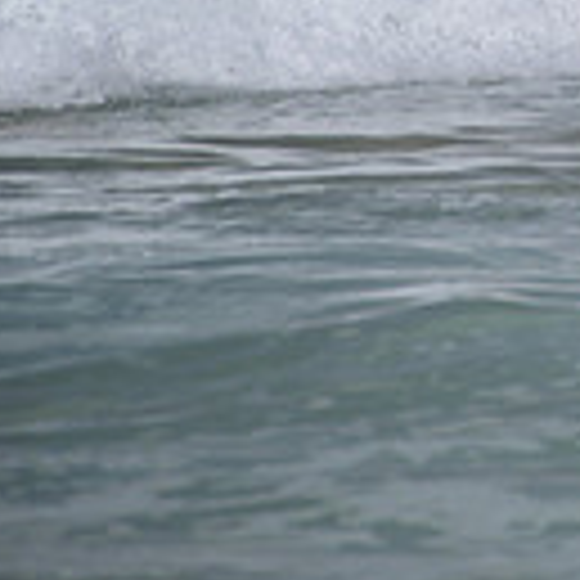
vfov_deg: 0.9
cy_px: -214
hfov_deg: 0.9
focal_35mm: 1907
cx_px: 1268
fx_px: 36150
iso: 180
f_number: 5.6
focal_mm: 500
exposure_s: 1/2000
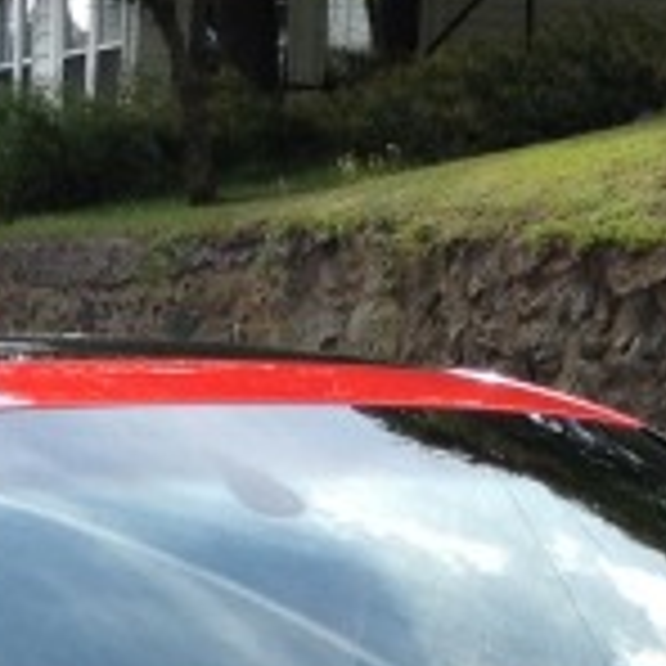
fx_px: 4658
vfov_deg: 7.7
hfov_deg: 8.2
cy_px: 1516
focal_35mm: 214
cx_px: 220
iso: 64
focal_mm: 4.3
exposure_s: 1/502
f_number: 2.4
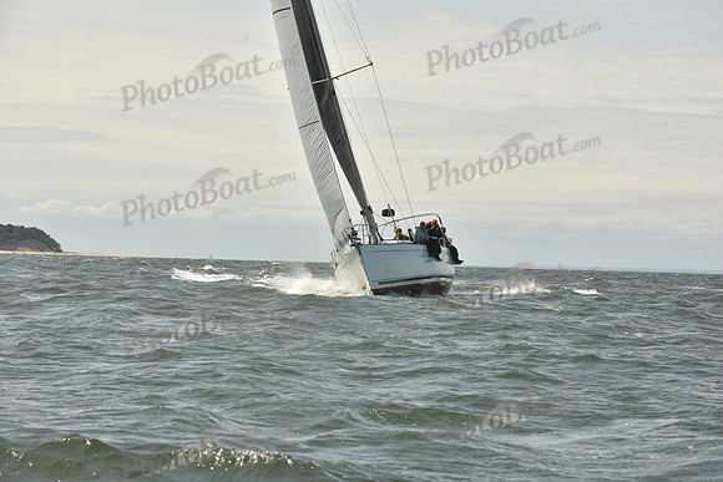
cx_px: 362
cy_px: 241
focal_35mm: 116
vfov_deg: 11.8
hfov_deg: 17.6
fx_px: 2330
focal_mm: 116
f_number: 10
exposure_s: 1/800
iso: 250
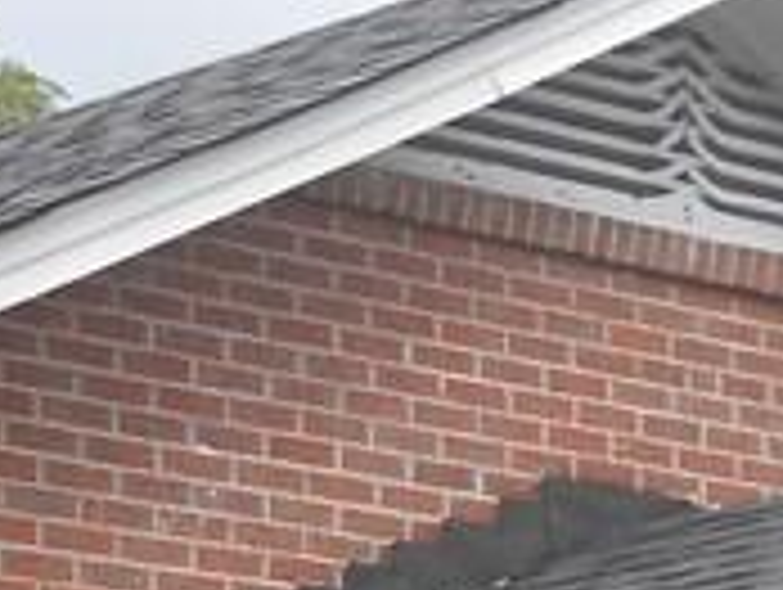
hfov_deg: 8.8
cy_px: 1189
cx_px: -180
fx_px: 5051
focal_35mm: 223
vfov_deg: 6.5
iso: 80
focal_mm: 6.8
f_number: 4.2
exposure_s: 1/200
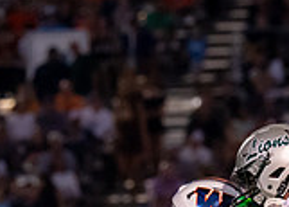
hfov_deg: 3.0
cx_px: 290
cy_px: 374
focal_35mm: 663
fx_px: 5442
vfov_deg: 2.2
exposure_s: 1/1000
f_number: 2.8
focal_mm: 115
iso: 2000
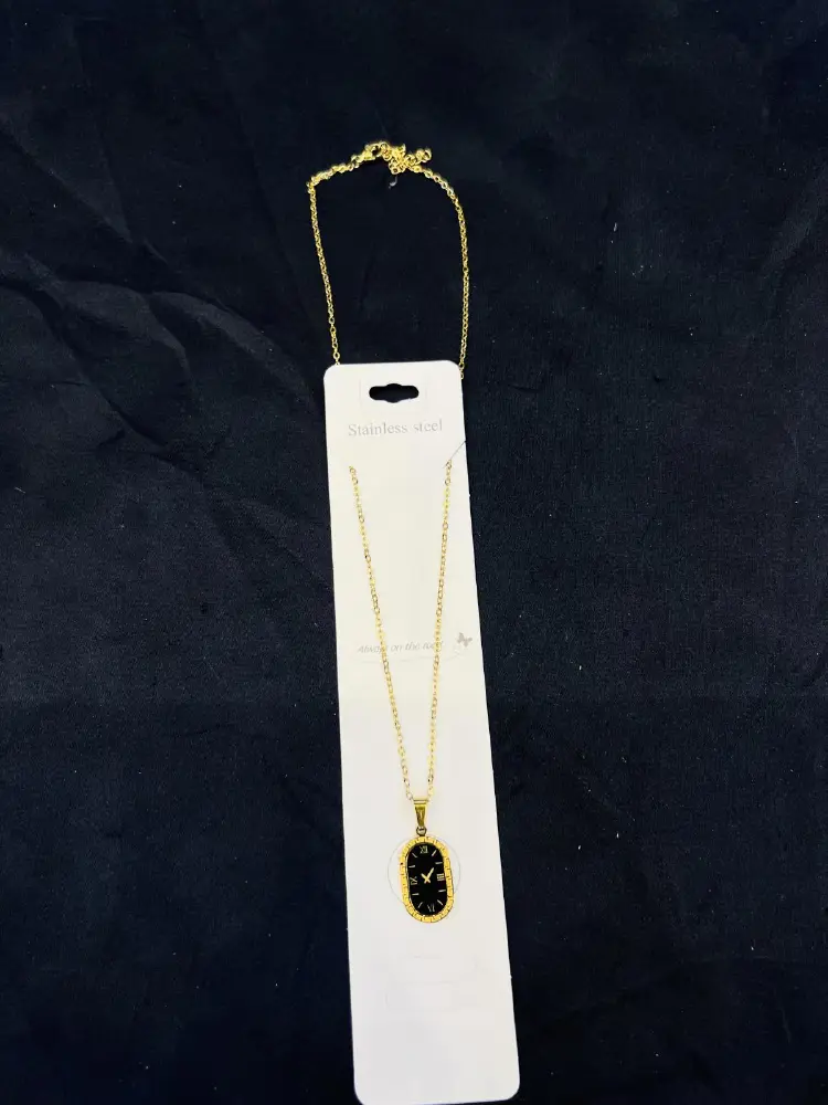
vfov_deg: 67.3
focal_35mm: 26
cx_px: 414
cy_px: 552
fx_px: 829
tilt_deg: -75.7
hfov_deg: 53.1
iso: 50
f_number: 1.5
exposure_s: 1/488
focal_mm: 5.7
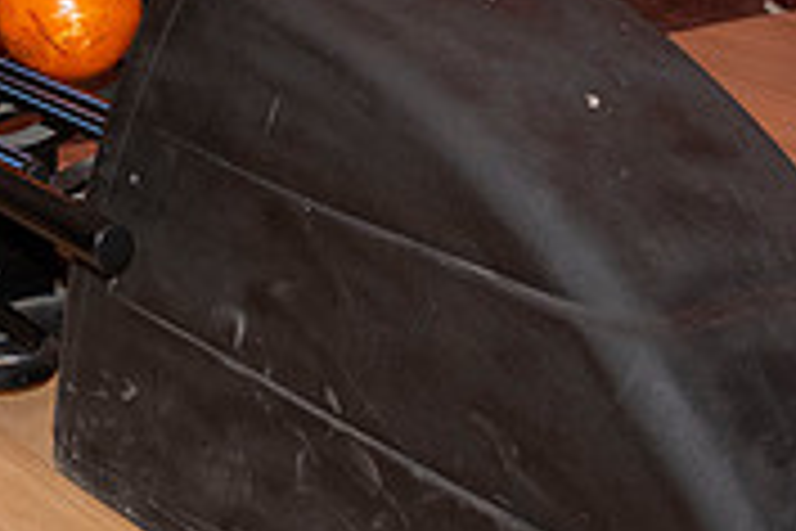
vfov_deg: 12.8
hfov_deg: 17.8
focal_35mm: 103
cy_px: -200
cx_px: -378
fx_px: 2277
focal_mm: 31.5
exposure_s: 1/100
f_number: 5.6
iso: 2000
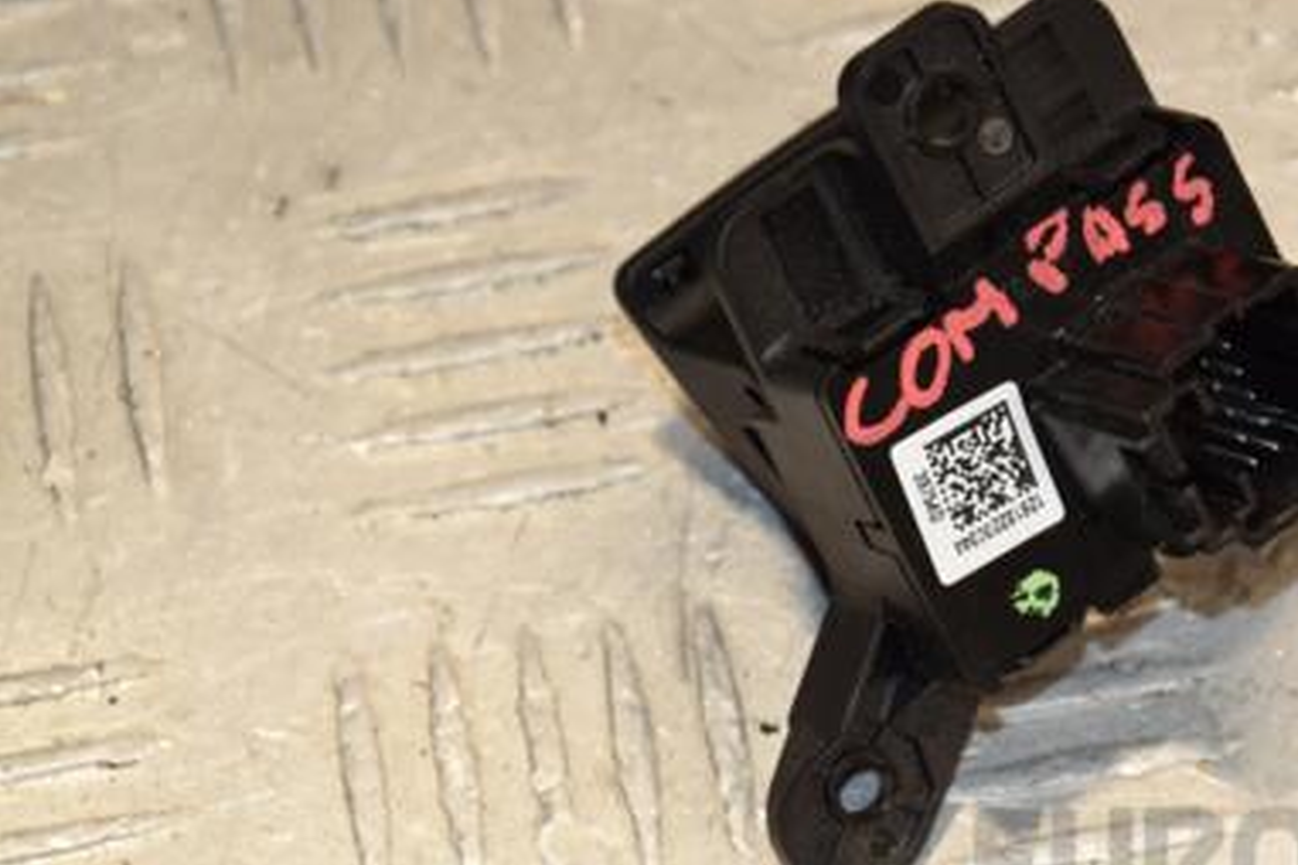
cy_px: 405
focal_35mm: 248
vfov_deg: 5.5
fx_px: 8933
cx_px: 910
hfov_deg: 8.3
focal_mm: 105
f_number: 8
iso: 800
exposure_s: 1/200
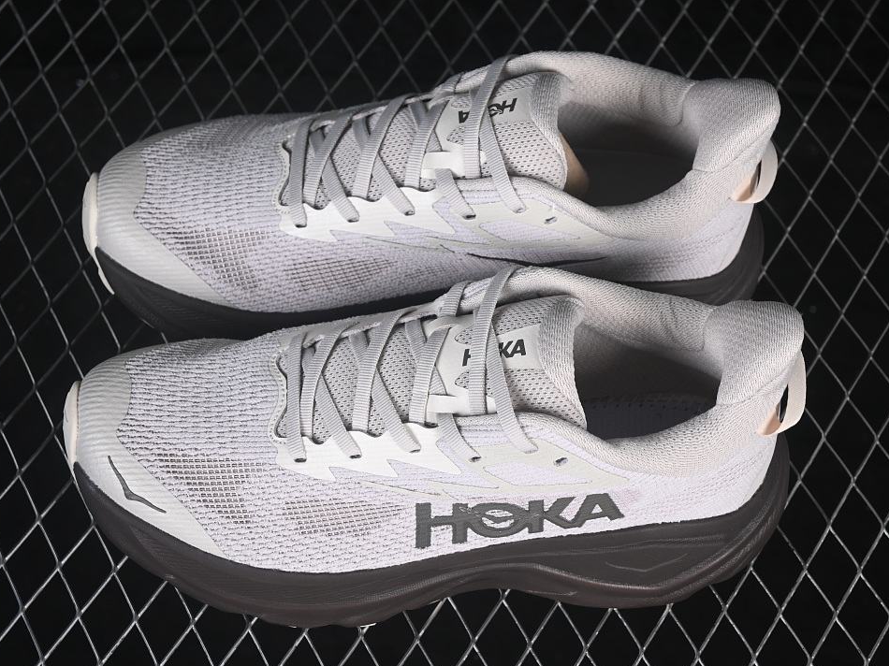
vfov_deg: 18.0
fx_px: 2105
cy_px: 336
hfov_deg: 23.8
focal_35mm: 82
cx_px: 446
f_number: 7.1
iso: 160
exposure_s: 1/80
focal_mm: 50
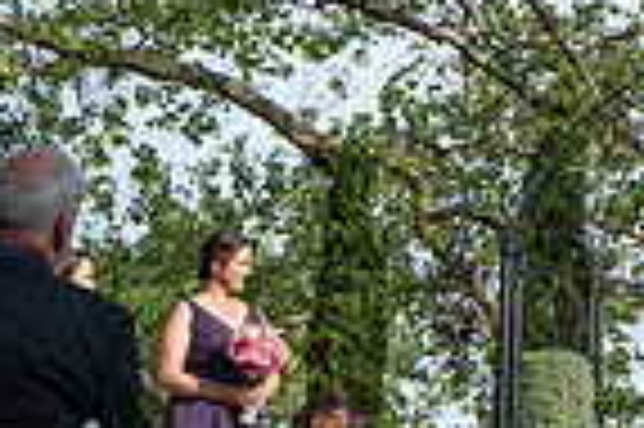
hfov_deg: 13.5
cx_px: 752
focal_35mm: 148
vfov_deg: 9.2
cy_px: -37
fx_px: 2645
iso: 50
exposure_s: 1/200
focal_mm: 35
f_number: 5.6
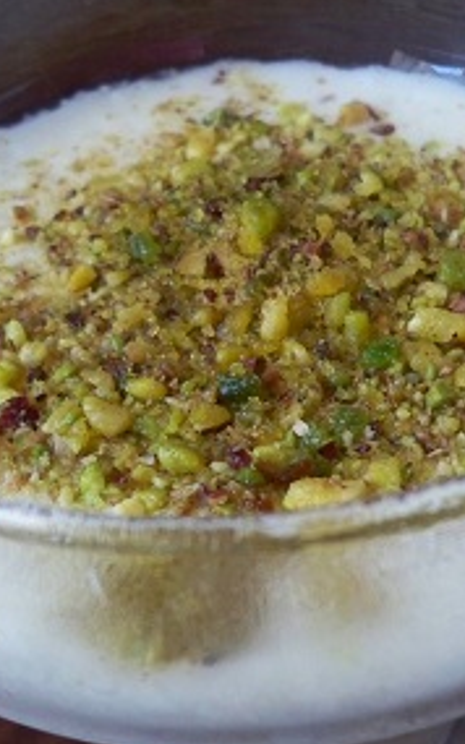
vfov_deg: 31.5
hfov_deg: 20.0
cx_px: 201
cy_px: 346
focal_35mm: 65
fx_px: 1319
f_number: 3.1
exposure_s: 1/30
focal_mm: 6.3
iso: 320
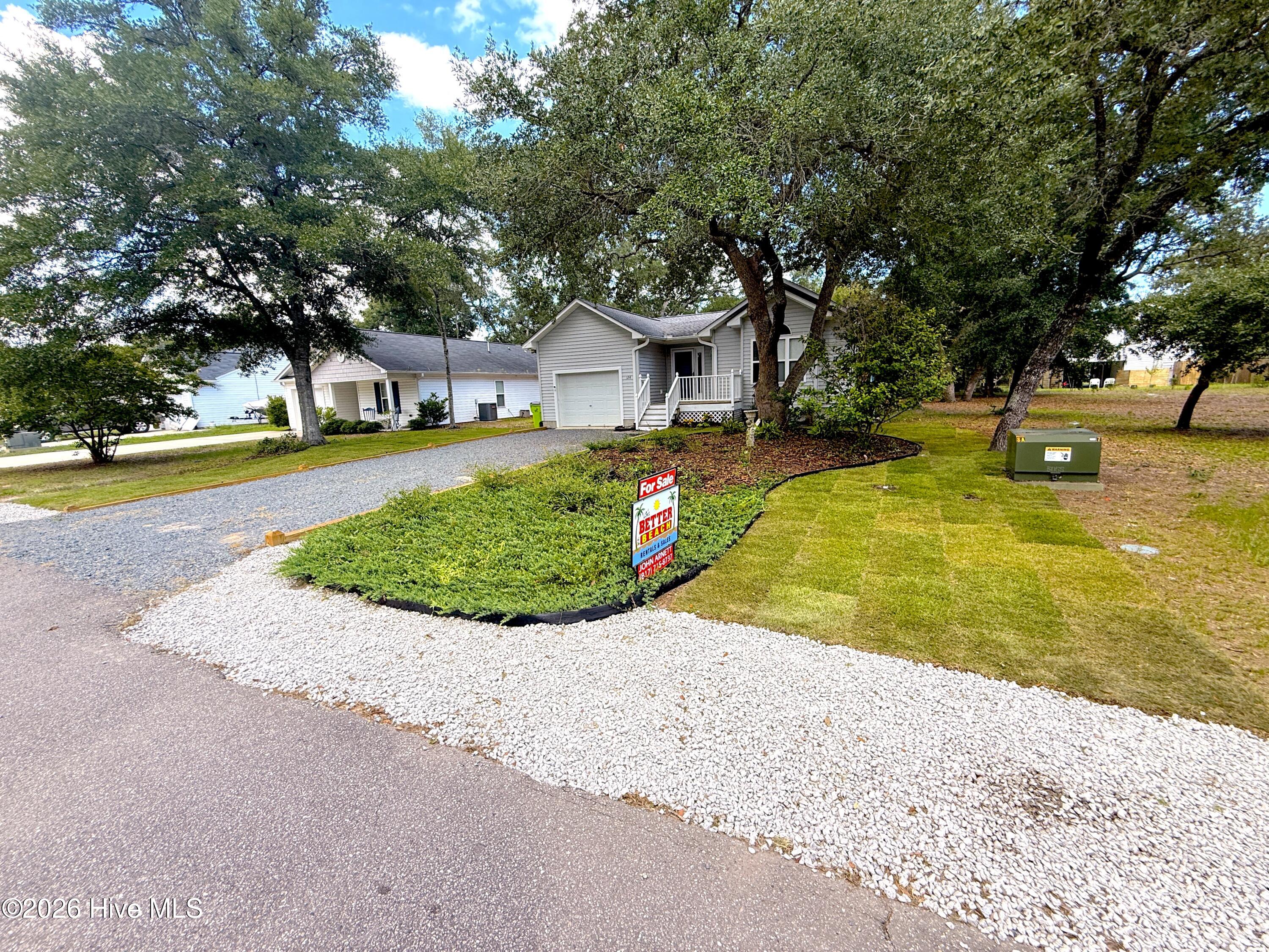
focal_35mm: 14
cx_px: 634
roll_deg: +0.9
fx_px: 513
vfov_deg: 85.7
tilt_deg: -10.5
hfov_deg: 102.1
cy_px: 476
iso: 50
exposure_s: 1/559
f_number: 2.2
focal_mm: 2.22
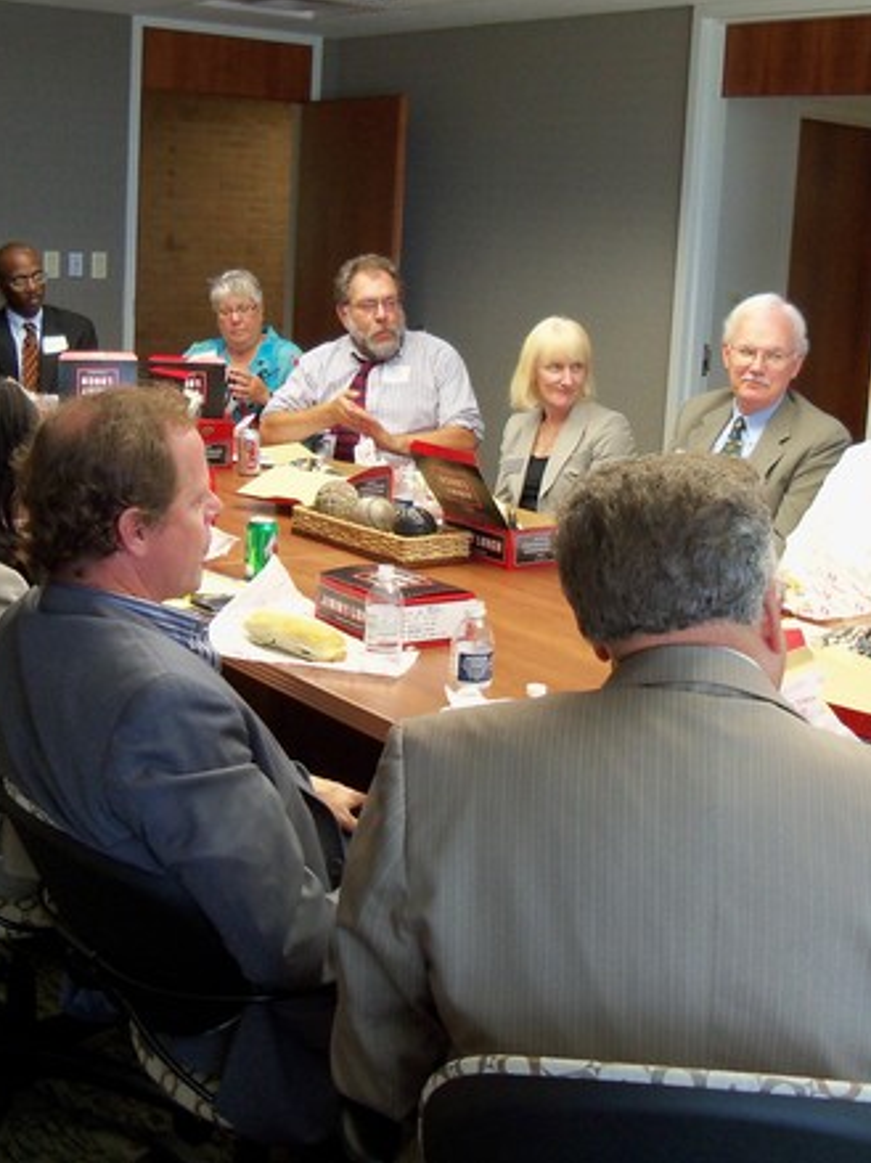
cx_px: 408
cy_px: 580
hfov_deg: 30.9
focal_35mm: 47
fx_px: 1578
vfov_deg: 40.4
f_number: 3.5
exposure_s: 1/40
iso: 200
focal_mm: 6.2
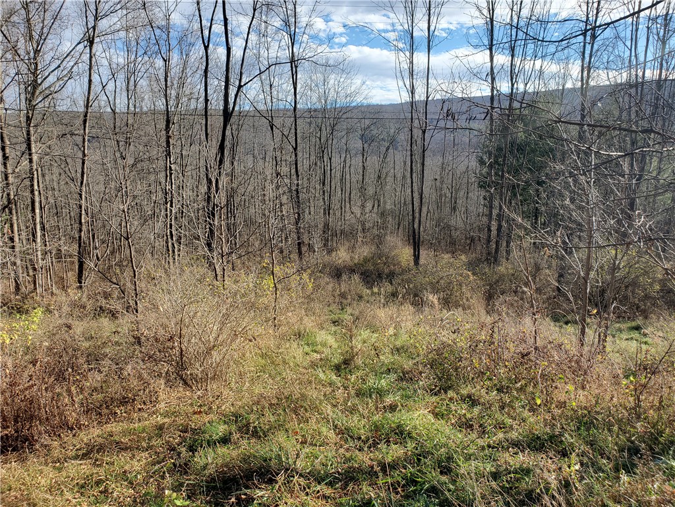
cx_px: 338
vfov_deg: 53.1
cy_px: 254
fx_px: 507
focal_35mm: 26
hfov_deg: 67.3
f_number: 2.4
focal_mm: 4.3
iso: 50
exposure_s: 1/866
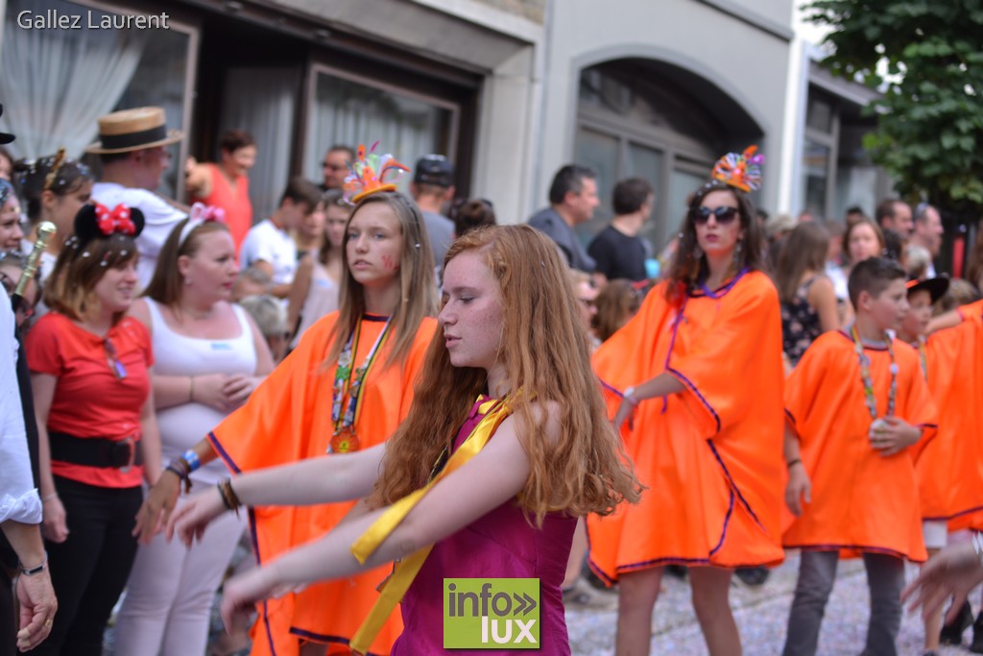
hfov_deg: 27.0
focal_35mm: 75
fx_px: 2048
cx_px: 492
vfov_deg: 18.2
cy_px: 328
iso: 100
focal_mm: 50
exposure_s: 1/200
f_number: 2.8
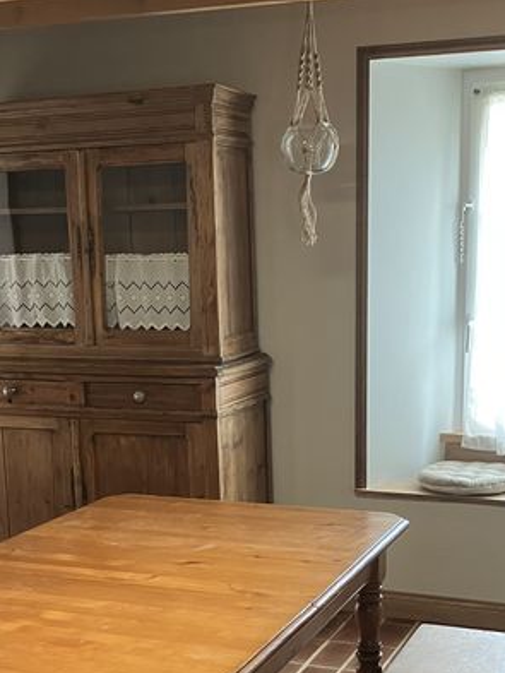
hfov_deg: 25.7
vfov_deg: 33.4
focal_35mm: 57
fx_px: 1108
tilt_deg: -11.7
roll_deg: -0.1
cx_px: 238
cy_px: 462
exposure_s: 1/60
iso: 160
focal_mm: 3.99
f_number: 1.8
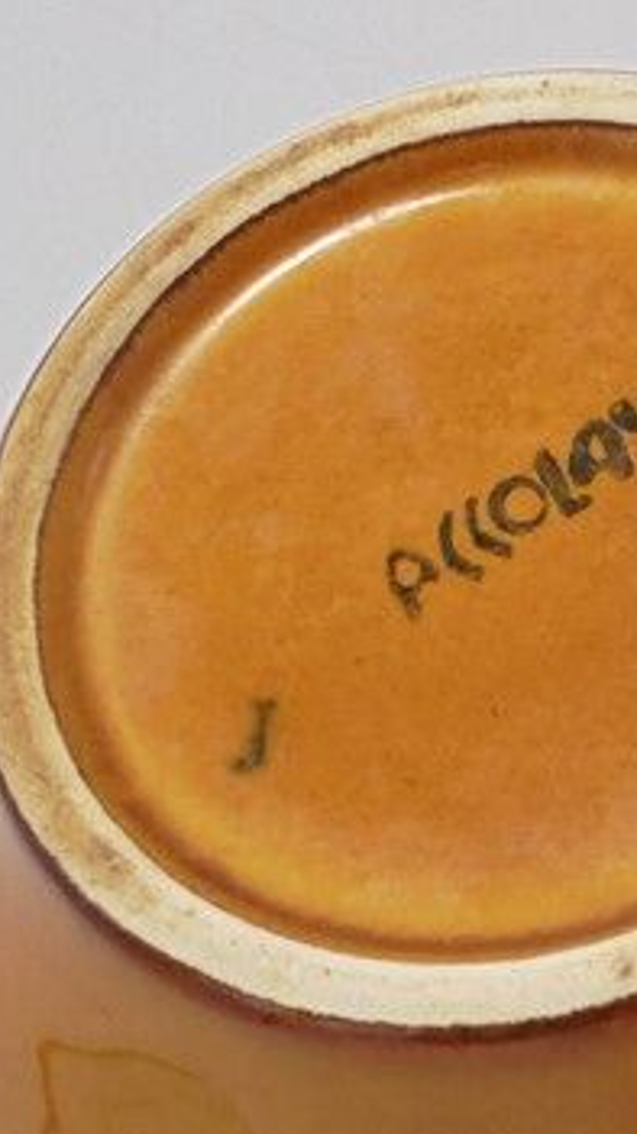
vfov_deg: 22.2
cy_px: 877
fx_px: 2857
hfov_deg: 12.3
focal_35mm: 95
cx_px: 854
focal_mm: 6.1
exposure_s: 1/60
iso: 100
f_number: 4
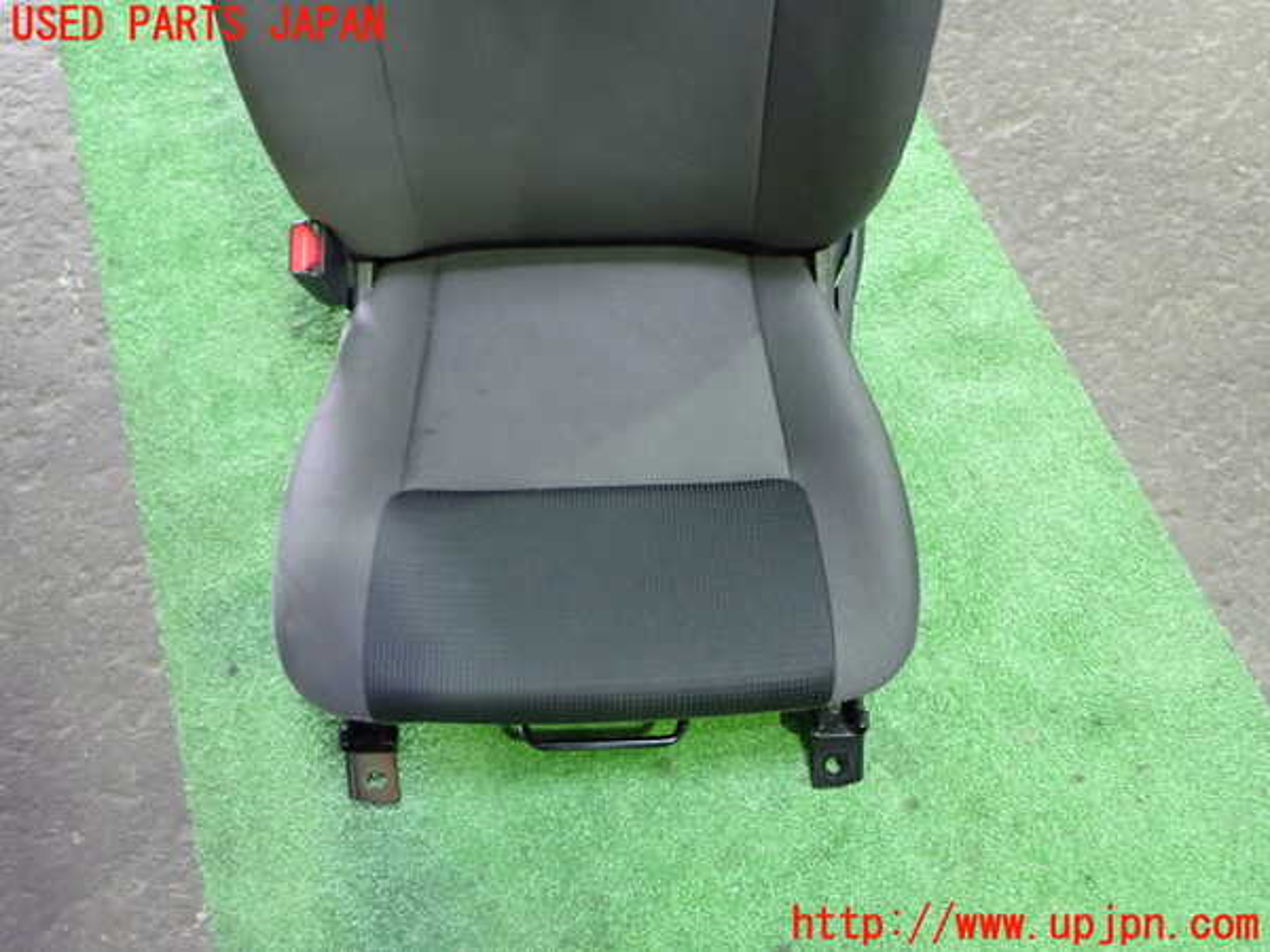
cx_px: 635
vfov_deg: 46.8
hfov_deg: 60.0
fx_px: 1101
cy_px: 476
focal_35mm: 30
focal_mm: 5.4
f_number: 2.3
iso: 800
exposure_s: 1/25
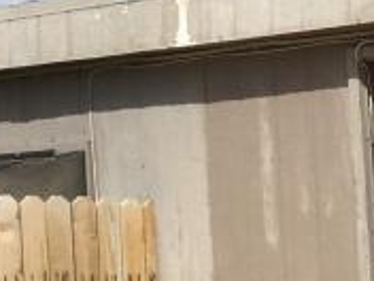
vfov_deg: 8.6
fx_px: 1826
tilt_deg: -7.4
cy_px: 424
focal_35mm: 169
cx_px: 1062
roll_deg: +1.7
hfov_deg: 9.5
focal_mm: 4.15
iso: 25
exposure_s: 1/2747
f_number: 2.2
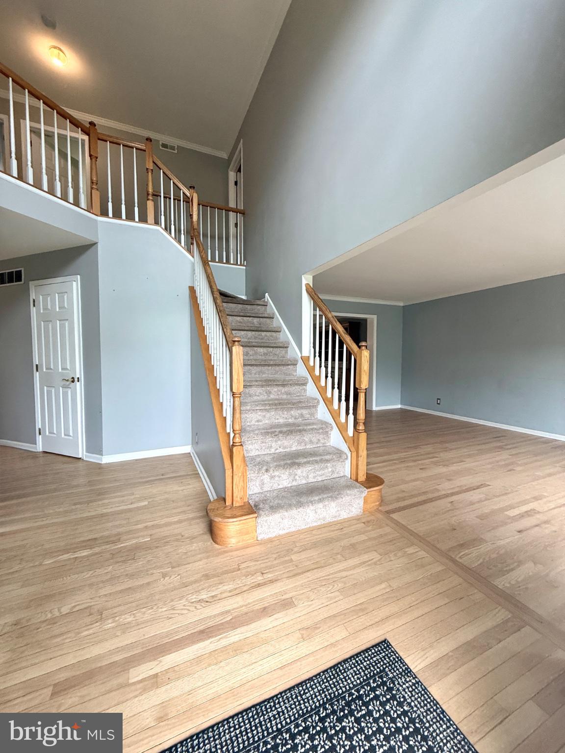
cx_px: 282
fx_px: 305
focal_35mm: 14
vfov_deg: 102.1
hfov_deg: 85.7
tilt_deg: -2.3
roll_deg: -0.8
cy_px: 376
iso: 160
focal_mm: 2.22
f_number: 2.2
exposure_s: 1/120
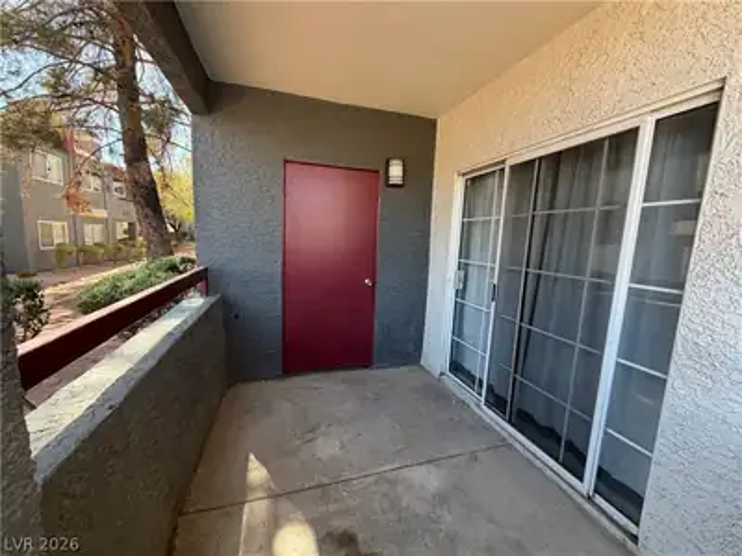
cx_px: 371
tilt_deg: -7.4
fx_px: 300
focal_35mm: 14
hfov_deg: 102.1
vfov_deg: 85.7
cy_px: 278
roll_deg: -3.5
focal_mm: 2.22
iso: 50
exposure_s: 1/121
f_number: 2.2
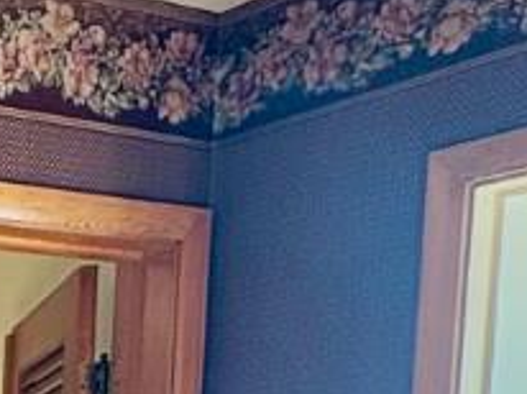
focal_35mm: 102
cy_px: 774
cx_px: -496
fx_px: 1551
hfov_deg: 15.7
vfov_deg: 12.8
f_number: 2.2
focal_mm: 2.22
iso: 160
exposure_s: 1/99
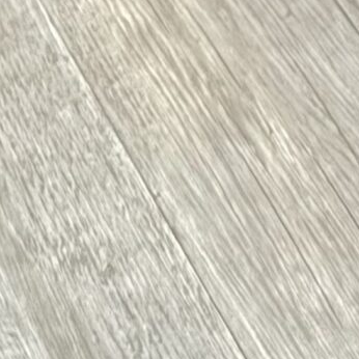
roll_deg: +0.0
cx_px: 962
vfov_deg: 9.3
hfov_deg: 9.4
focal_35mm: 157
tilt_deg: -30.7
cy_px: -651
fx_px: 1842
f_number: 1.78
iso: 1600
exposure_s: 1/25
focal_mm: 6.76
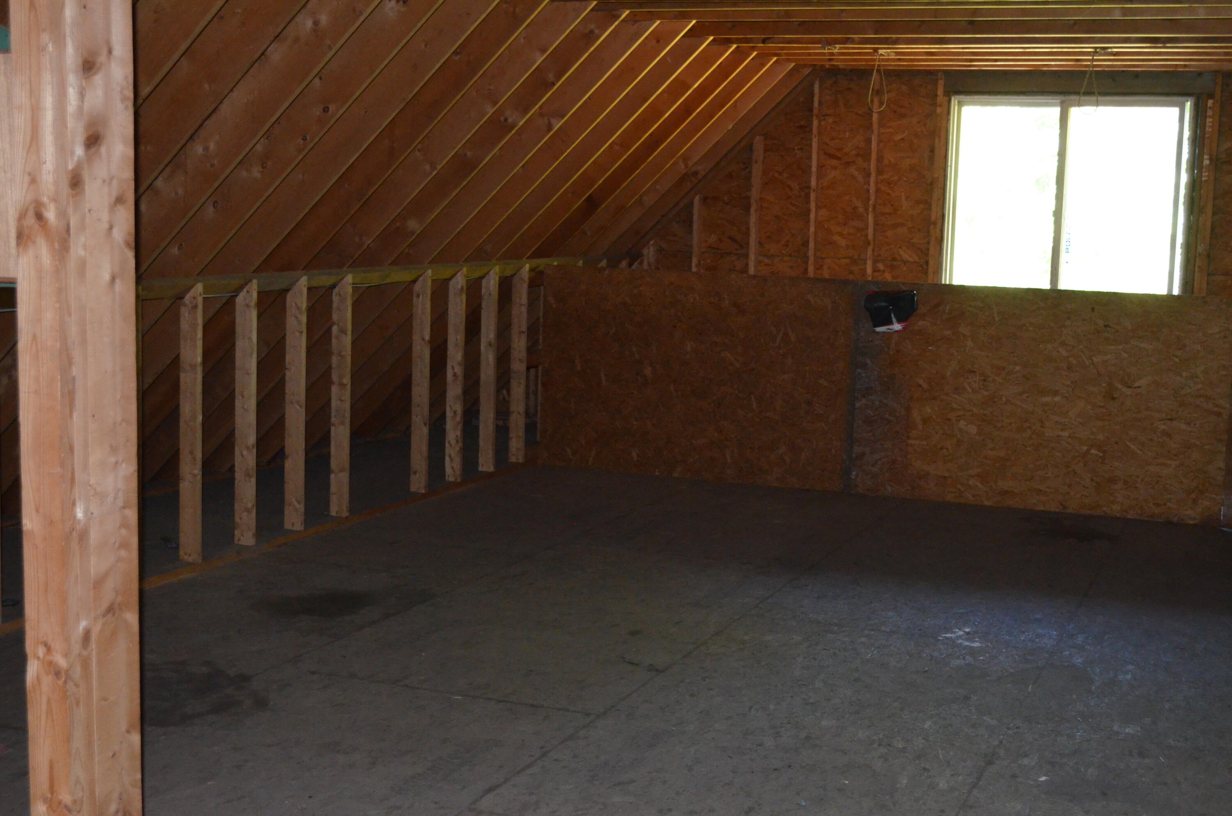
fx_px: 1639
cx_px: 616
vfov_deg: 28.0
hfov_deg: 41.2
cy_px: 408
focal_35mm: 48
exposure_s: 1/60
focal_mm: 32
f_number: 4.8
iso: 3200
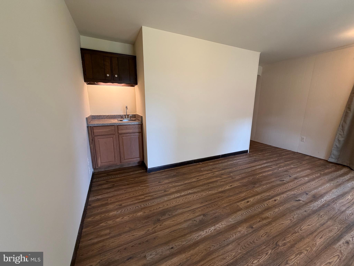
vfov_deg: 85.7
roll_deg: -0.5
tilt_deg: -12.3
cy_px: 133
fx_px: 143
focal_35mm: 14
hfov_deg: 102.1
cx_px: 177
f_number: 2.2
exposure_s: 1/60
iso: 250
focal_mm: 2.22
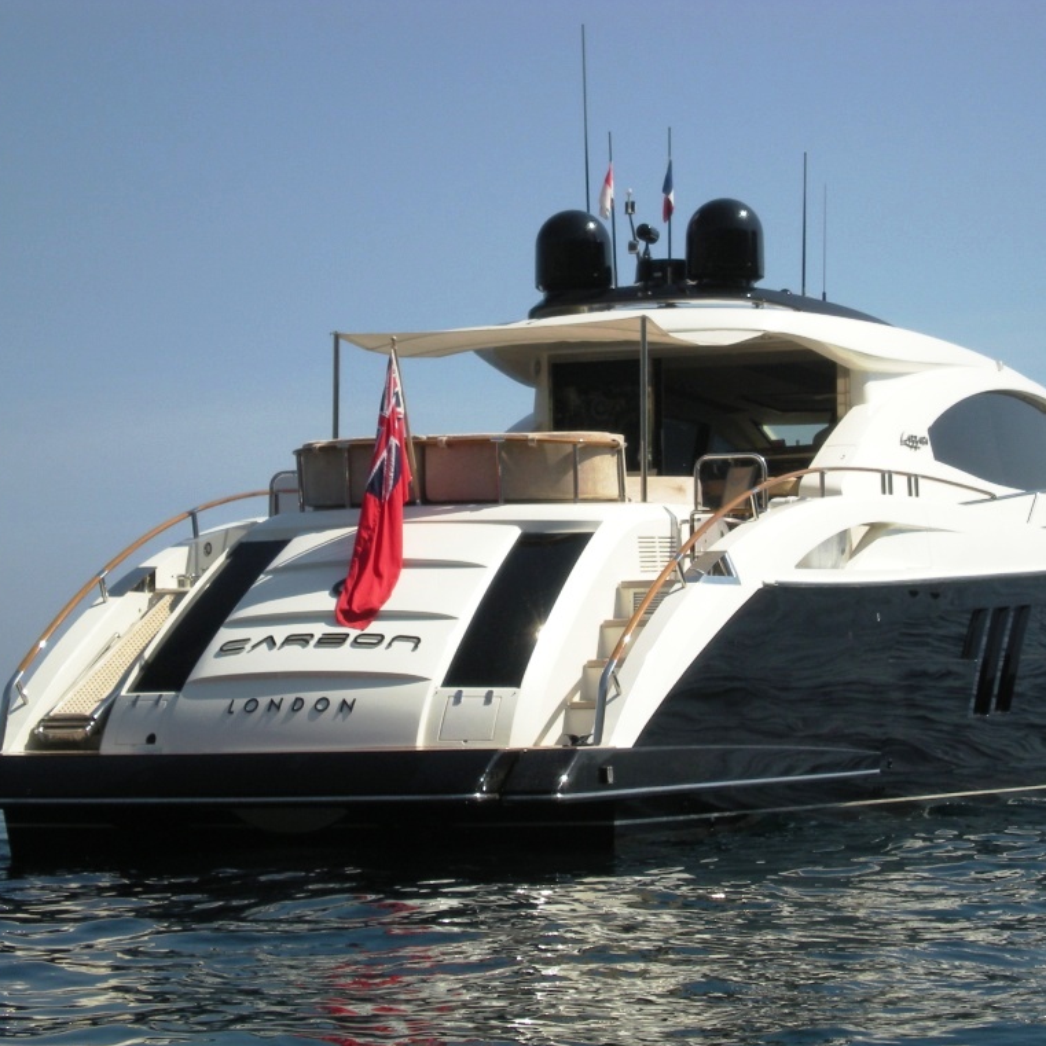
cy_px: 522
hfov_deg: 19.7
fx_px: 3008
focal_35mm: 88
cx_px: 683
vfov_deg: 19.7
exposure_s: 1/535
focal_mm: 12.3
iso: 89
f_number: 6.5
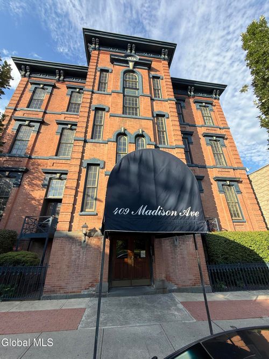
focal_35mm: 14
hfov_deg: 85.7
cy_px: 180
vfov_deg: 102.1
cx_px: 134
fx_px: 145
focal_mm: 2.22
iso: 50
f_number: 2.2
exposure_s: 1/569
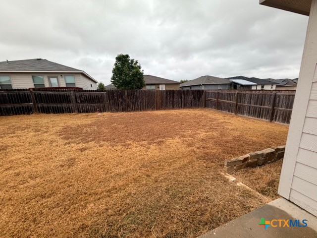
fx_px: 128
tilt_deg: -9.0
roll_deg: -1.1
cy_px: 119
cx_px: 158
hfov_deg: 102.1
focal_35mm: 14
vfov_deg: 85.7
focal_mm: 2.22
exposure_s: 1/502
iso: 64
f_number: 2.2
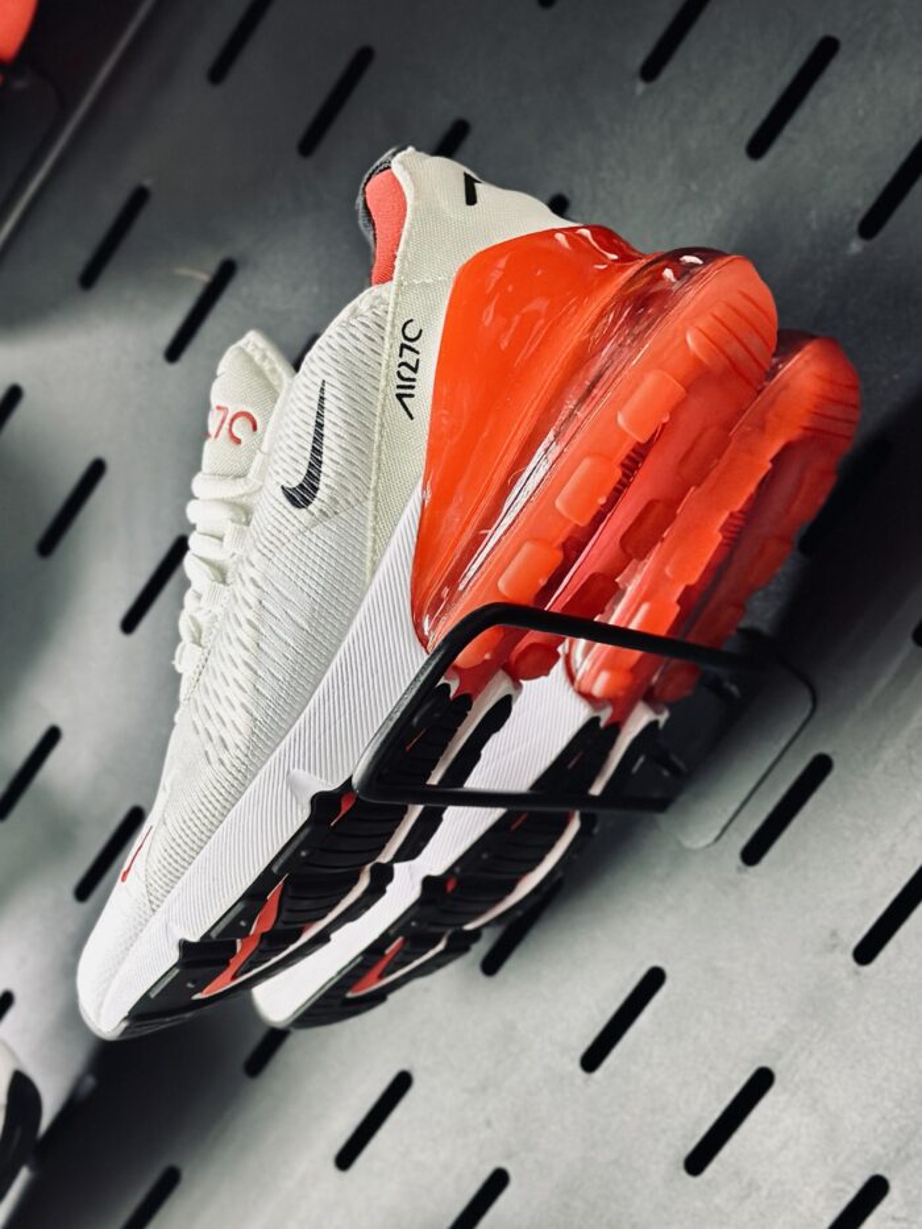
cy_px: 614
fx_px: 1704
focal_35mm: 48
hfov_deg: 30.3
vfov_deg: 39.7
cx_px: 461
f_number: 1.78
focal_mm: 6.86
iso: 320
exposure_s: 1/50
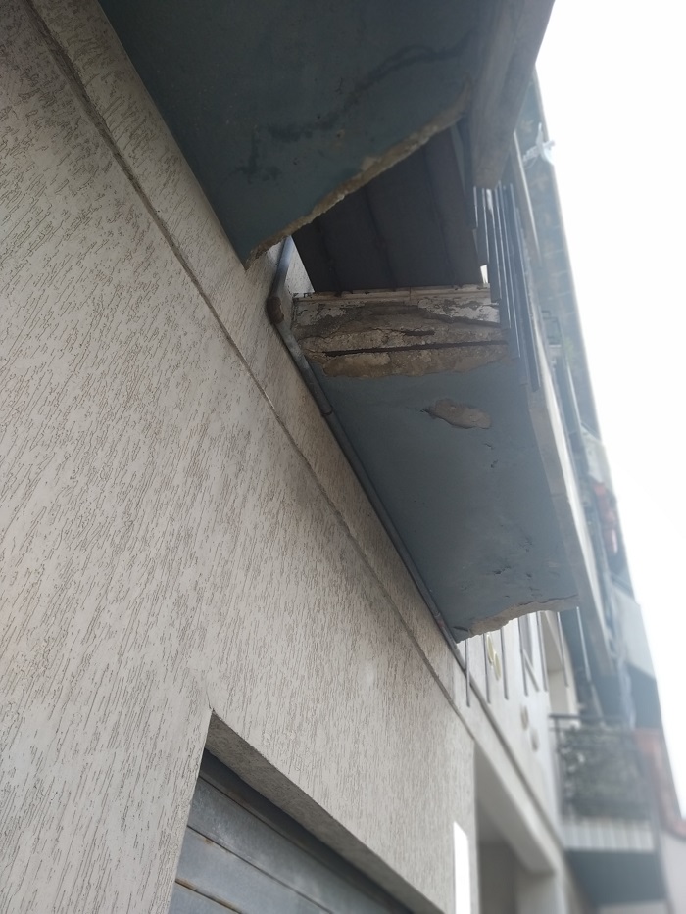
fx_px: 687
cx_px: 343
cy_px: 457
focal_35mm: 26
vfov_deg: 67.3
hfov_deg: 53.1
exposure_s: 1/132
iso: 100
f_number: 2.2
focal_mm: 3.82
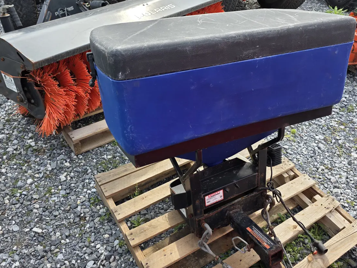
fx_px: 309
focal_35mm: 30
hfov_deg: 59.9
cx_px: 188
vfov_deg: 46.6
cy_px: 110
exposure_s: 1/359
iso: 25
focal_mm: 6.3
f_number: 1.7
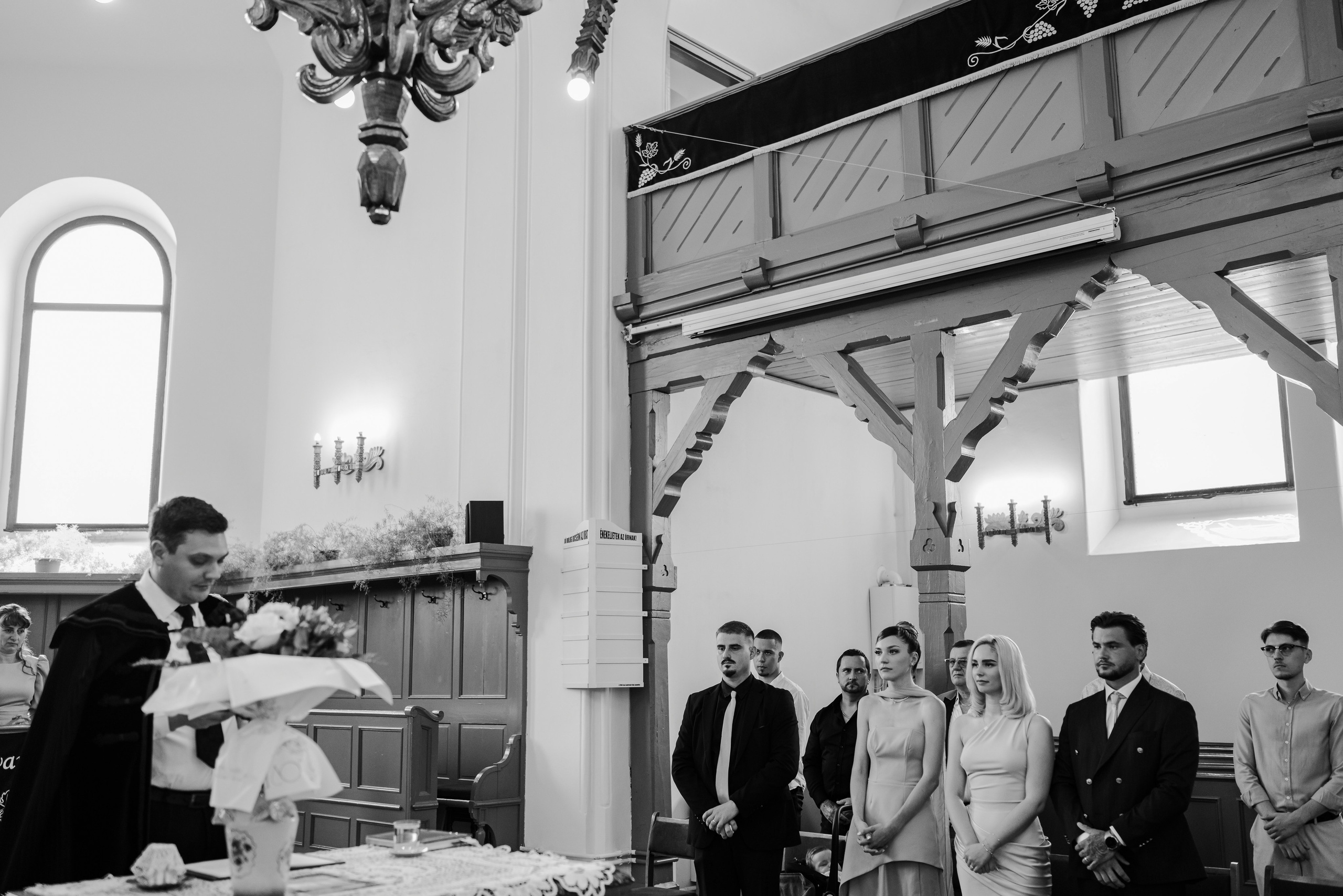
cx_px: 672
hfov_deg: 54.4
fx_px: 1306
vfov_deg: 37.9
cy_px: 448
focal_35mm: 35
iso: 800
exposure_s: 1/250
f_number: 2.2
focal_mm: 35
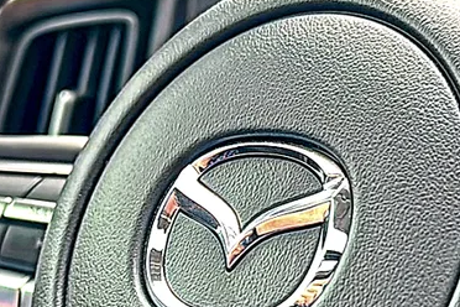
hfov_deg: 22.6
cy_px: 247
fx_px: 1150
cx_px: 232
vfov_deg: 15.1
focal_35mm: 90
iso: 100
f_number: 1.78
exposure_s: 1/185
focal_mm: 6.86
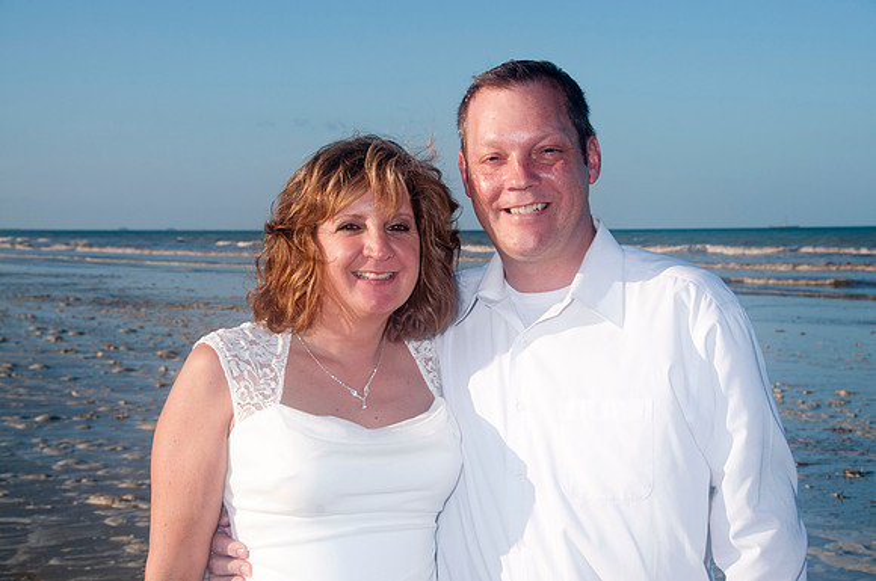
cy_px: 290
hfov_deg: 26.0
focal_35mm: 78
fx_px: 1895
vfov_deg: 17.4
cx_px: 438
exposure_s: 1/250
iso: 100
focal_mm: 52
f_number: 11
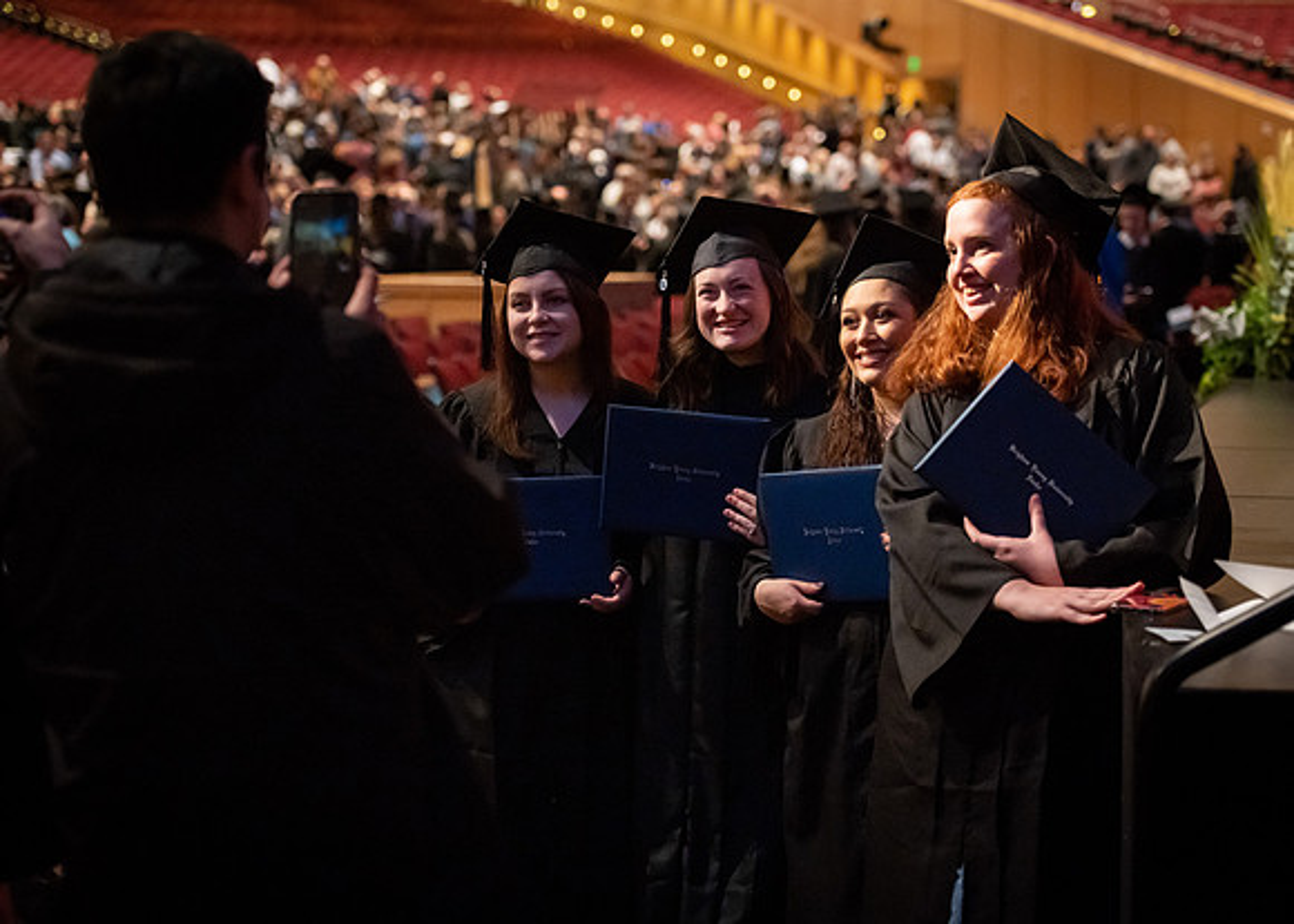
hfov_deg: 25.3
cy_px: 493
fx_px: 2878
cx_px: 670
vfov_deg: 18.2
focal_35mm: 78
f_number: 2.8
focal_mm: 70
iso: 5000
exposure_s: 1/125
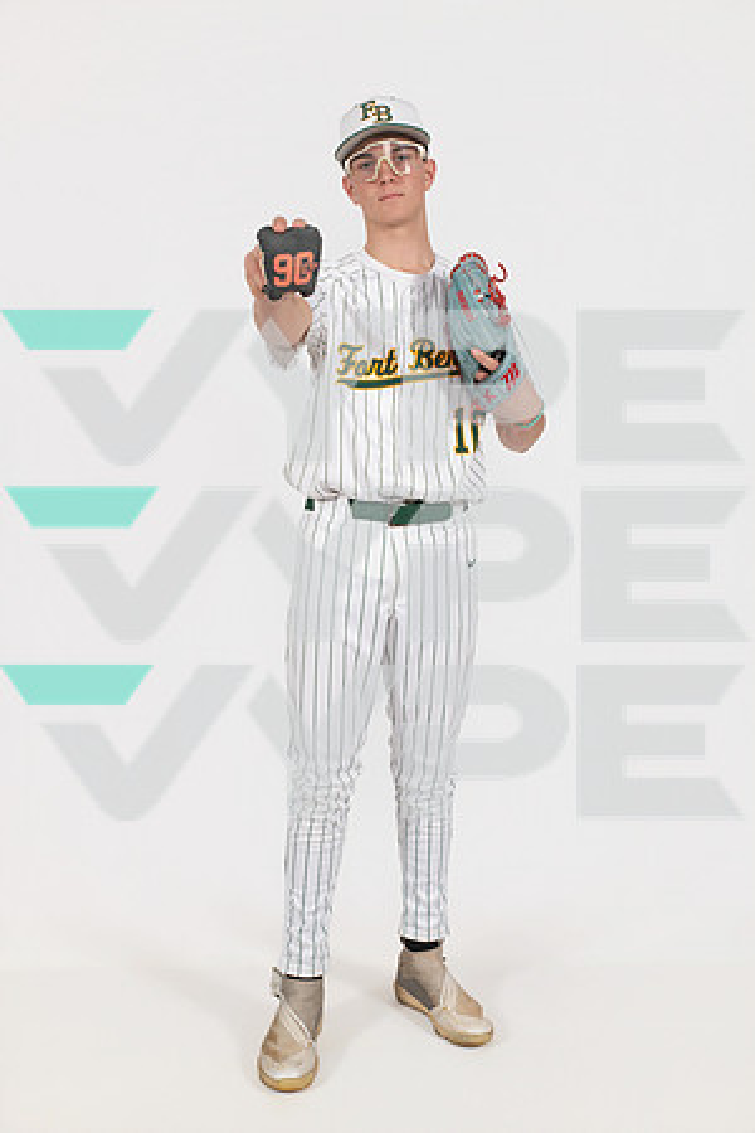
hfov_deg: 35.1
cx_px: 378
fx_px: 1195
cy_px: 566
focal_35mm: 38
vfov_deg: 50.7
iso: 640
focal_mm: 38
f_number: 8
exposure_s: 1/320
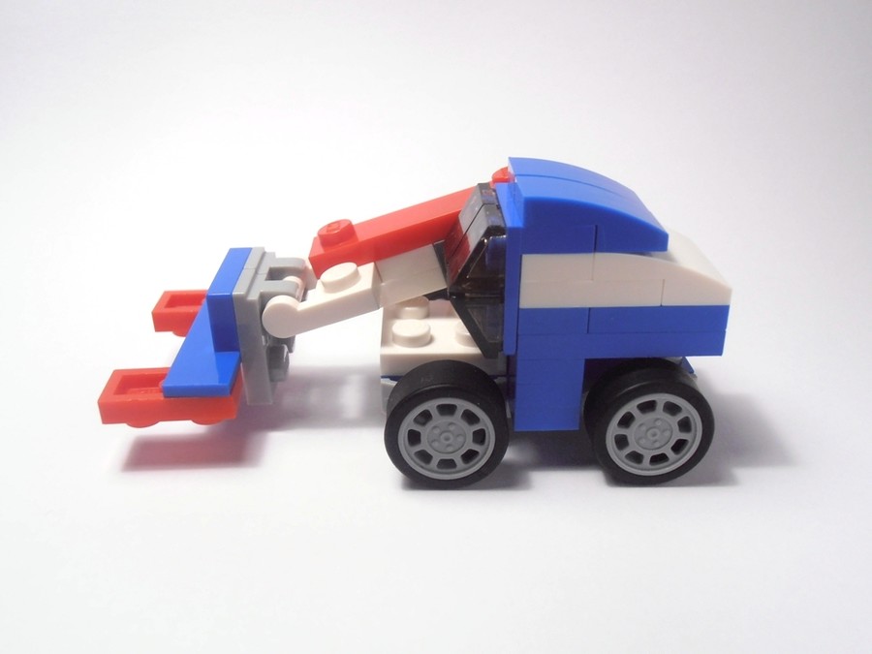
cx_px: 436
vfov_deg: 38.7
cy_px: 327
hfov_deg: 50.1
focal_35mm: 37
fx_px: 932
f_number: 3.9
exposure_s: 1/60
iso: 80
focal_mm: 6.61
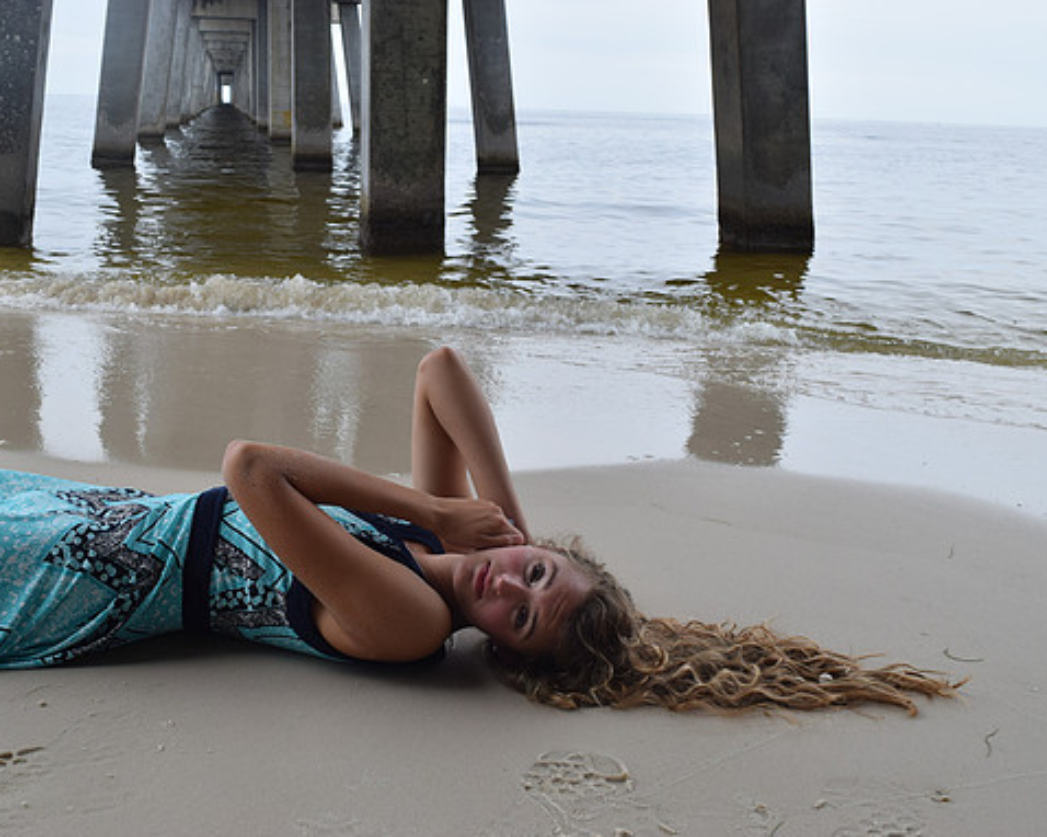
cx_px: 451
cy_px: 422
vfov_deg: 36.5
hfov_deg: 44.7
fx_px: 1270
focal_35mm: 41
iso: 250
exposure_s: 1/250
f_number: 8
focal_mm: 24
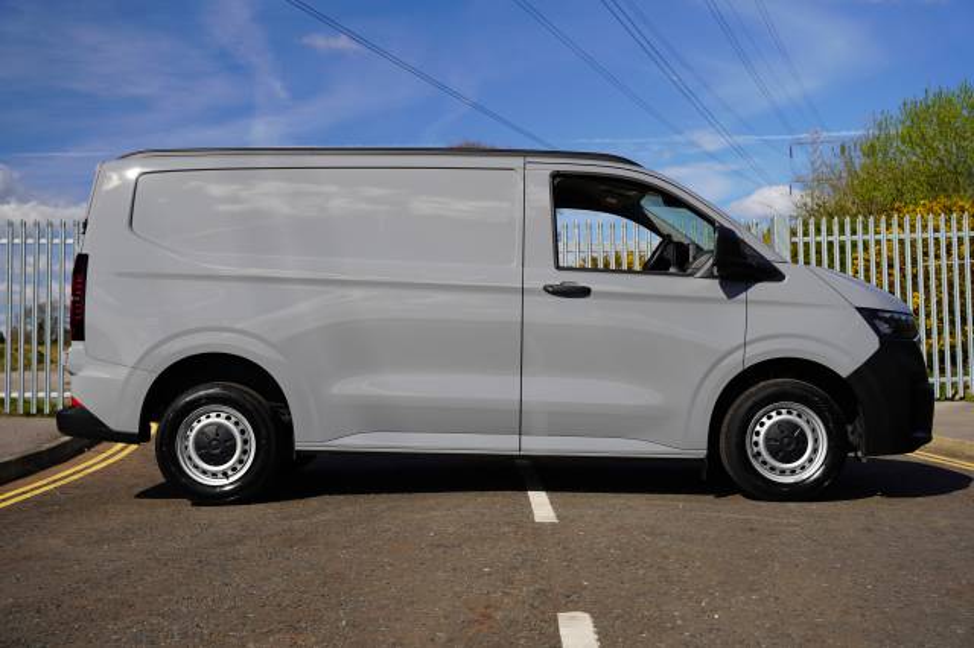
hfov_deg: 43.3
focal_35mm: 45
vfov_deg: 29.6
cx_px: 487
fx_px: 1228
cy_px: 324
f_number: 5
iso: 100
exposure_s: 1/500
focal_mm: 45.4
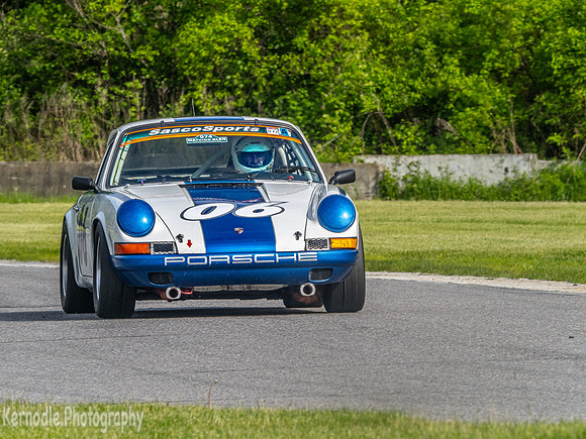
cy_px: 220
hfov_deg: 2.4
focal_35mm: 841
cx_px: 293
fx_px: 14237
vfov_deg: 1.8
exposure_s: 1/320
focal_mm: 420
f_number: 16
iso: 400
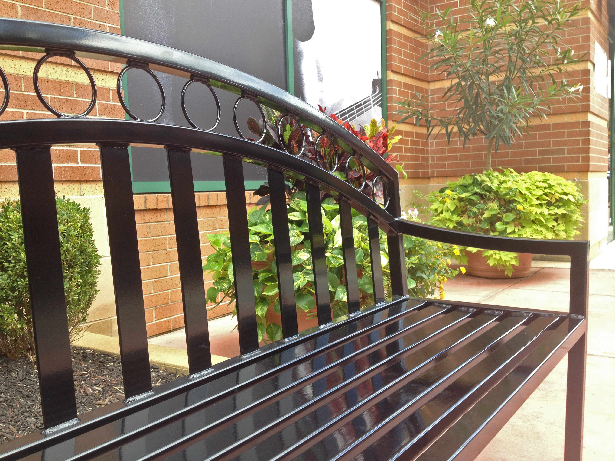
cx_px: 308
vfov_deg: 40.7
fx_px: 622
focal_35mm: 35
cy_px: 230
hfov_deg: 52.6
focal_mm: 4.28
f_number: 2.4
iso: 50
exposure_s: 1/162
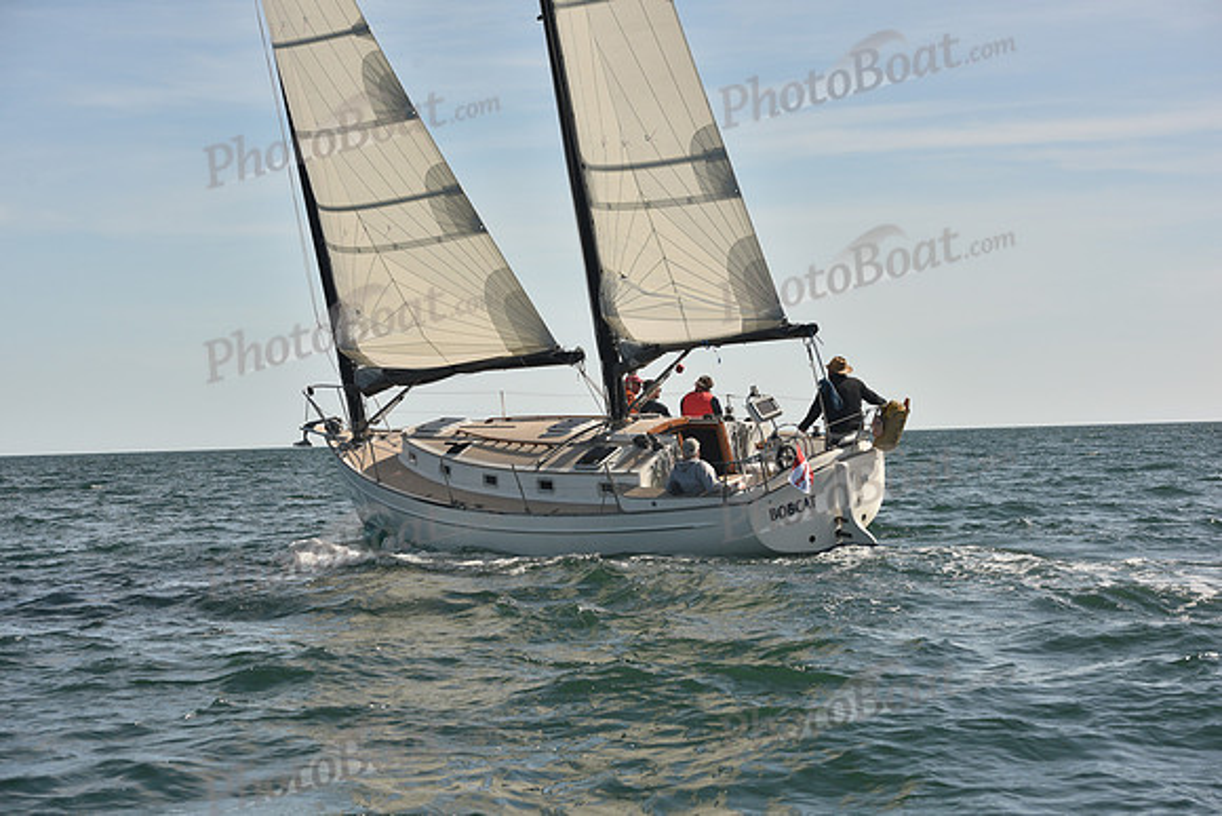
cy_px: 408
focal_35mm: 78
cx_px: 611
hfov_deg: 26.0
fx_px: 2648
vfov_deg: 17.5
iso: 250
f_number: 7.1
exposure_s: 1/640
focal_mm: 78
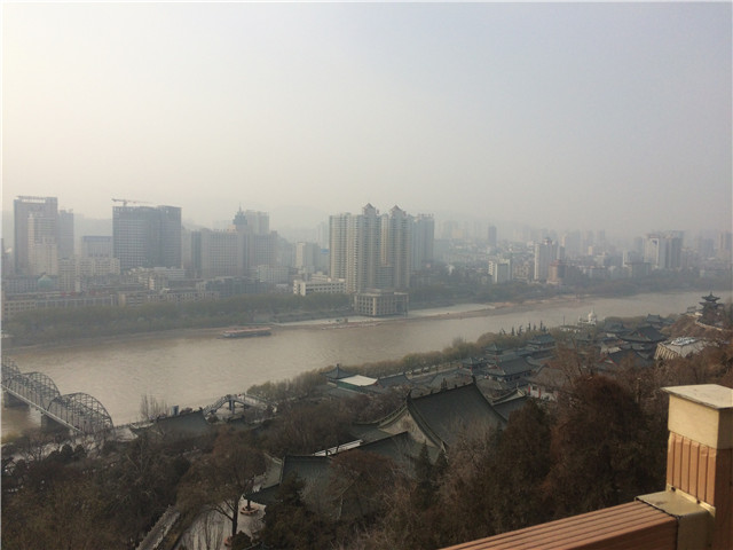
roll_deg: +0.8
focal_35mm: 29
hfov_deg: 61.7
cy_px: 275
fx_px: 614
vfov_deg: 48.2
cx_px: 366
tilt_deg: -3.0
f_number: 2.2
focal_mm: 4.15
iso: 32
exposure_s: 1/4115
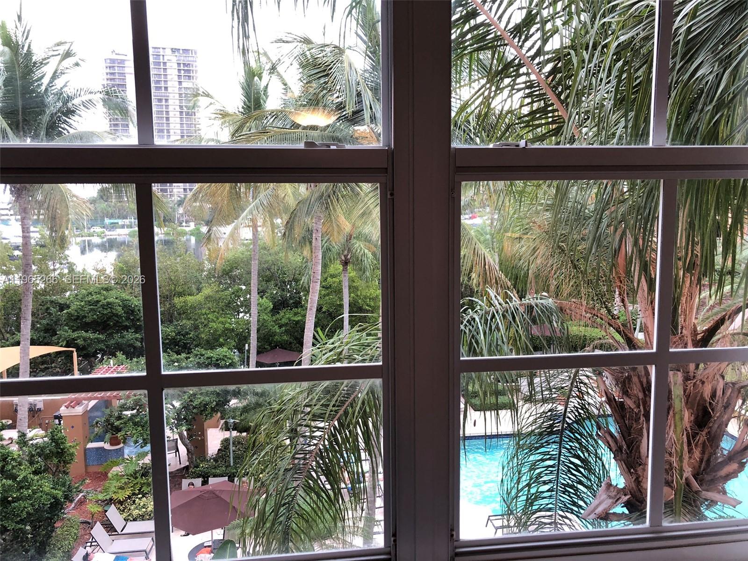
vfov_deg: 49.7
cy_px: 280
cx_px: 374
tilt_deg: -7.3
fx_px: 605
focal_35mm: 28
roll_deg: +1.3
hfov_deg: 63.4
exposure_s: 1/30
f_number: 1.8
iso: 20
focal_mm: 4
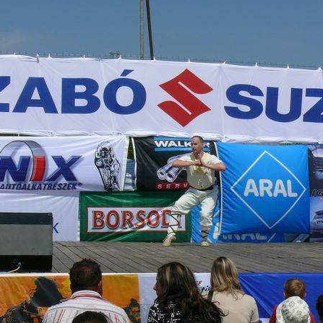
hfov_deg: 19.5
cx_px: 176
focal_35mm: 89
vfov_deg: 19.5
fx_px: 940
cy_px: 161
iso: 100
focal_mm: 11.5
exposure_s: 1/640
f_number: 8
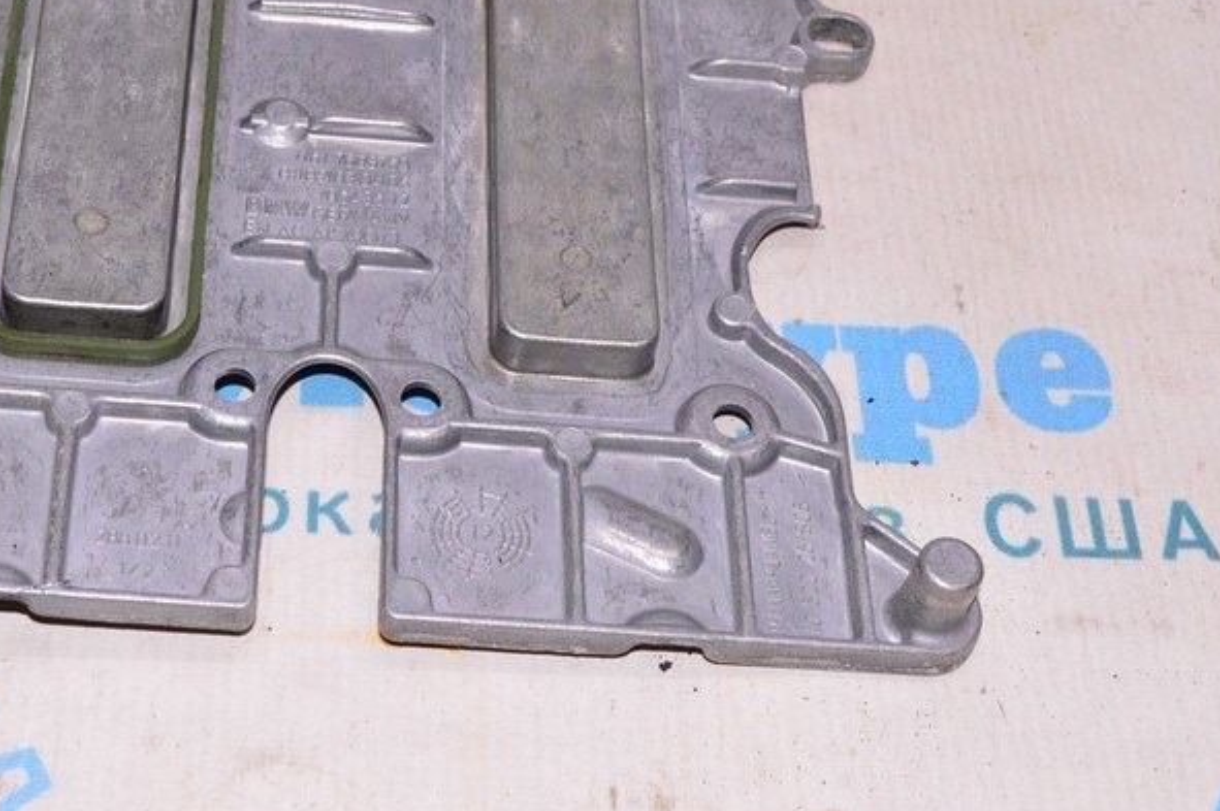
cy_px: 216
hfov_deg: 25.8
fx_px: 2641
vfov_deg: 17.4
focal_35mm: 78
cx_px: 347
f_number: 8
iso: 1600
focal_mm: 30
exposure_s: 1/200
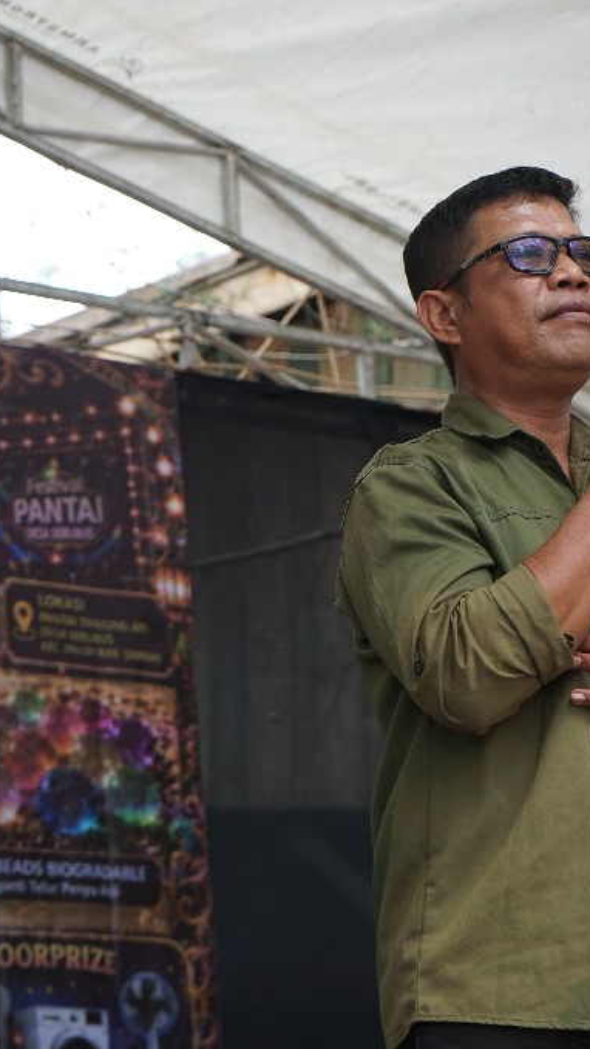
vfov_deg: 19.6
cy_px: 525
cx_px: 522
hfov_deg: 11.1
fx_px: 3031
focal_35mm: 109
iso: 500
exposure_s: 1/200
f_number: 6.3
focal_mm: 69
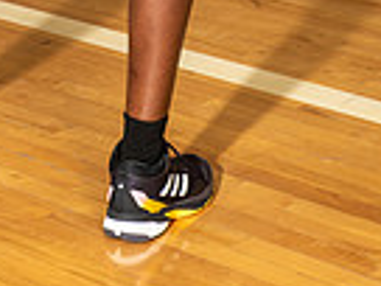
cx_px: 67
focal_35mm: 166
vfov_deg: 8.4
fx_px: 1827
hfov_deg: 11.9
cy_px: -322
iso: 320
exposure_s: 1/250
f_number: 7.1
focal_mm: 52
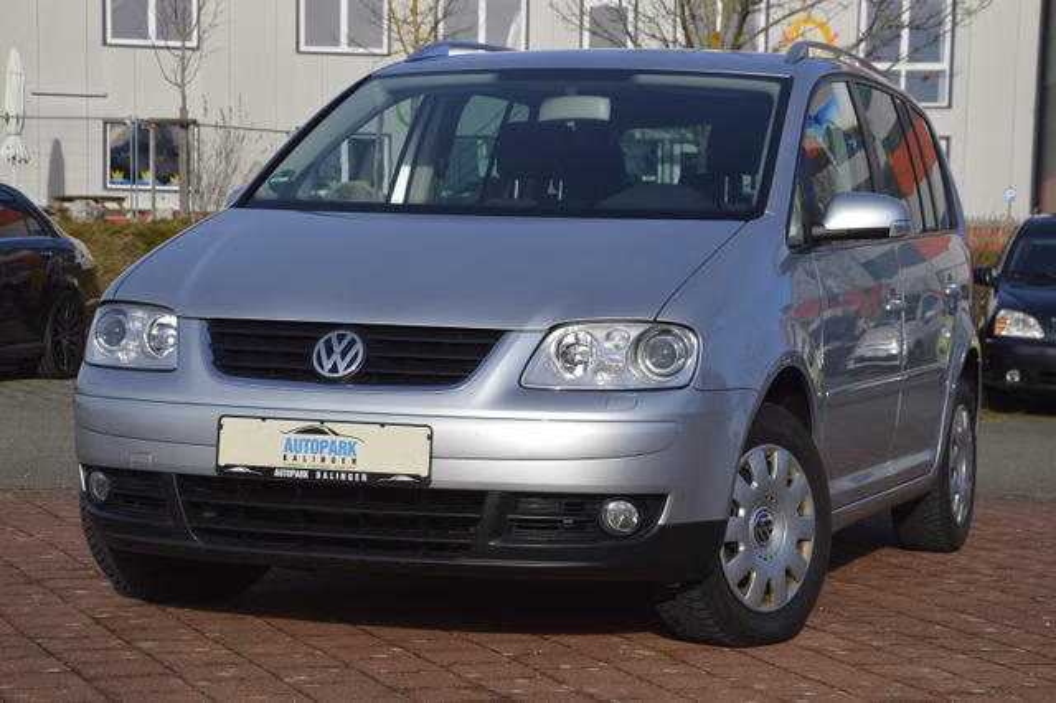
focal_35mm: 87
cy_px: 352
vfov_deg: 15.7
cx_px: 528
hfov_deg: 23.4
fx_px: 2551
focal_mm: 58
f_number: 9
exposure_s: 1/320
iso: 100
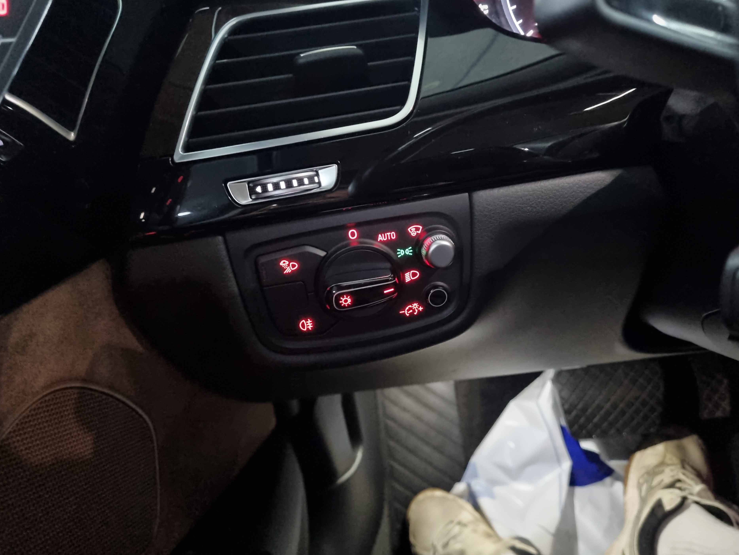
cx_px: 389
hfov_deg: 63.4
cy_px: 279
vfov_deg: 49.7
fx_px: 598
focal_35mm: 28
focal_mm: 5.4
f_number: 1.8
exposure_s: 1/10
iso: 2000
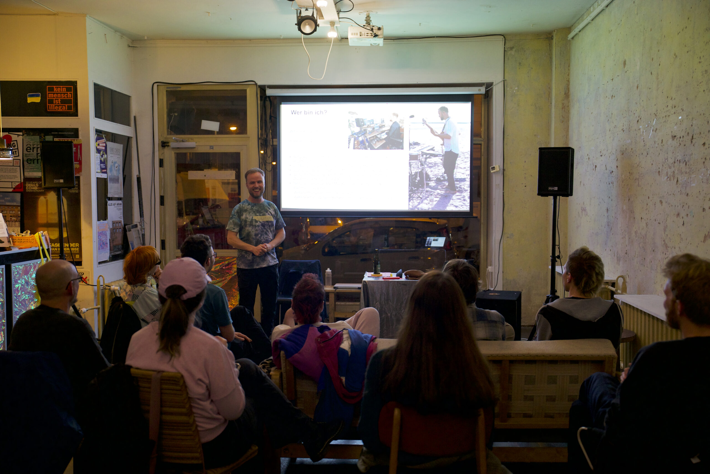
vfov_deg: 36.0
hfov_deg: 51.9
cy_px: 237
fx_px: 730
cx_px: 355
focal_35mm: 37
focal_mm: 37
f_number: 2.8
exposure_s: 1/60
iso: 2500
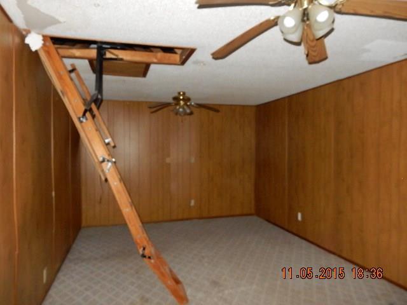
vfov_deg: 54.9
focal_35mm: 25
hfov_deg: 69.4
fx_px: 294
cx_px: 204
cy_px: 152
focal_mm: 4.5
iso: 640
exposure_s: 1/30
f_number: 3.7
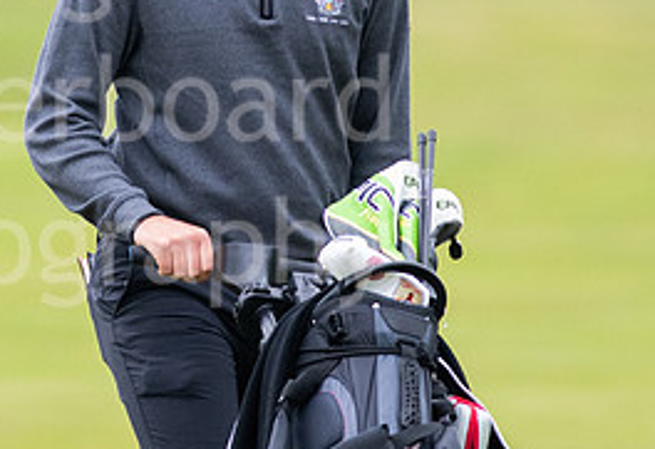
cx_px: 125
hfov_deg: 1.7
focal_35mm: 1222
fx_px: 22428
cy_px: 74
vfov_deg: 1.1
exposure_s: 1/1600
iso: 2000
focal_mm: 300
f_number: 4
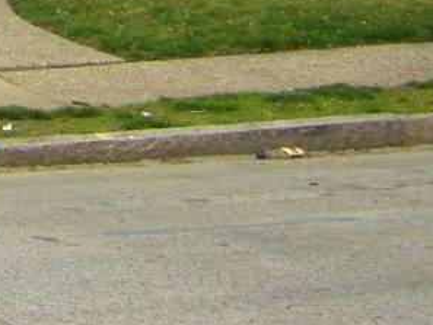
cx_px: -369
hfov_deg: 10.1
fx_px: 2303
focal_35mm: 184
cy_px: -389
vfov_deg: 7.6
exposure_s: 1/200
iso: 64
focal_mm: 6.3
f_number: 7
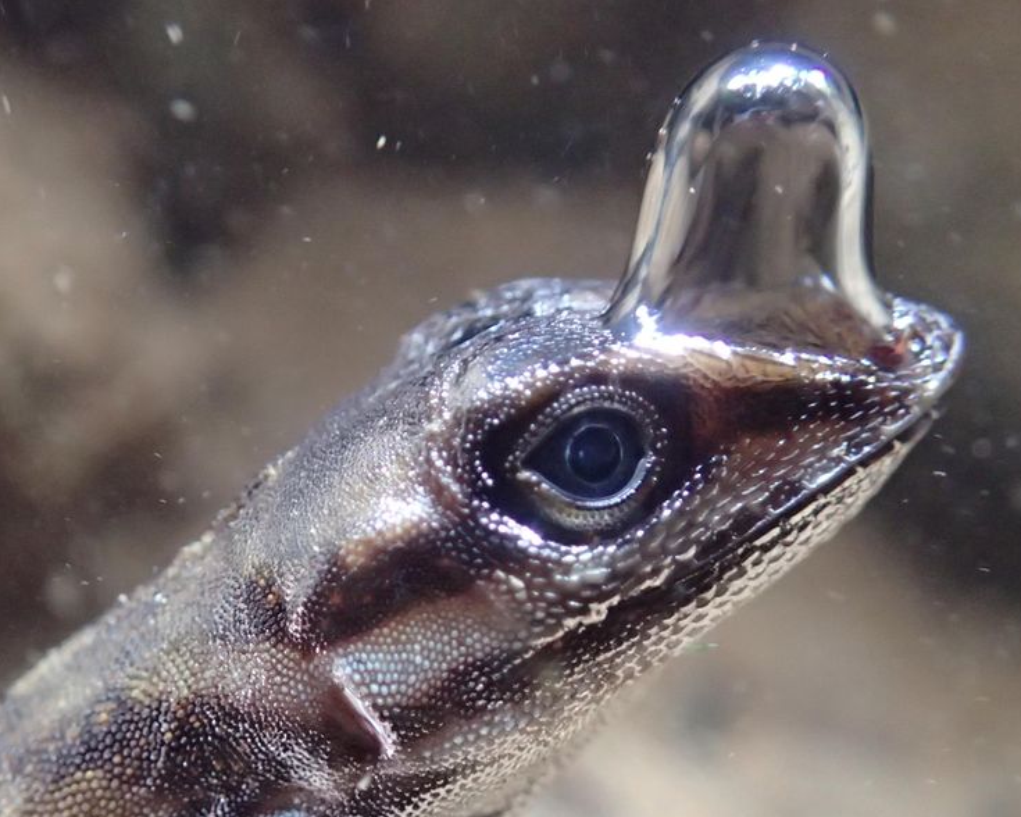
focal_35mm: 51
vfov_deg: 29.4
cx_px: 375
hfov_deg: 36.4
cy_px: 577
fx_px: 1541
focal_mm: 5.5
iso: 800
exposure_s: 1/100
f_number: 2.3
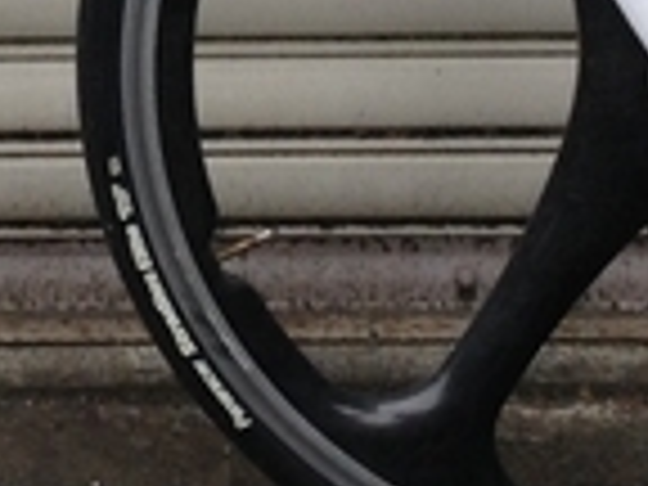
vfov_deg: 7.8
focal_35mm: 183
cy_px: -396
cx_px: -252
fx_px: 3426
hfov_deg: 10.5
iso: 32
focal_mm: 3.3
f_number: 2.4
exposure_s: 1/120
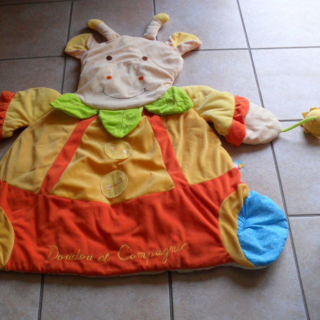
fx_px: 439
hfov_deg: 39.7
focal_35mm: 42
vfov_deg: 40.0
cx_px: 113
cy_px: 161
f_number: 3
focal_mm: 6.3
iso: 120
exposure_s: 1/45
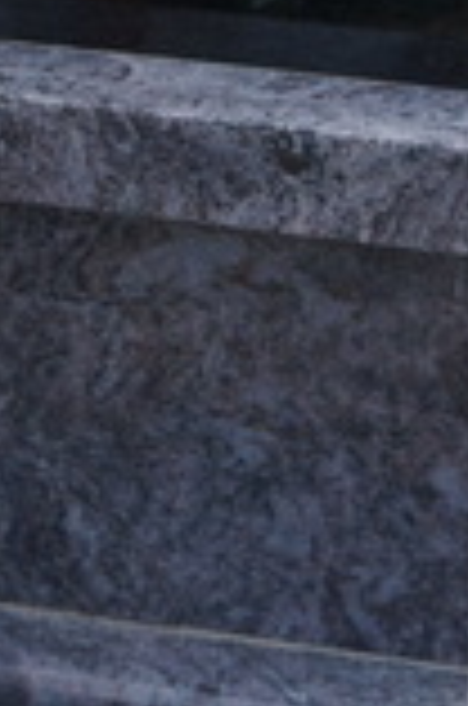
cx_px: -315
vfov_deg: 13.9
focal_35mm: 147
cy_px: 144
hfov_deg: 9.0
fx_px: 2879
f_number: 8
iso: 200
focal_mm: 24
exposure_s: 1/200
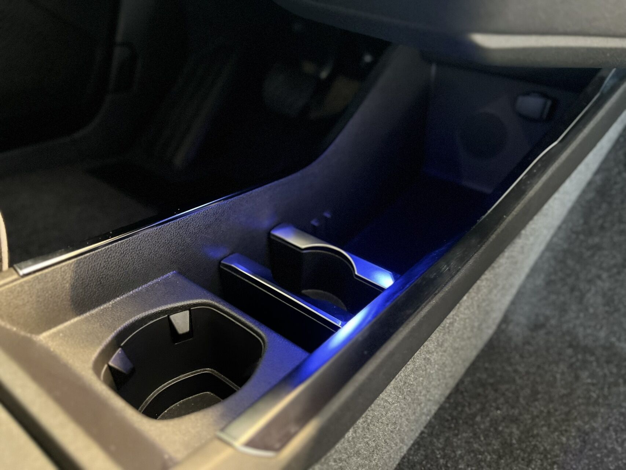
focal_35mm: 26
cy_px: 235
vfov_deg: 53.1
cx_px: 313
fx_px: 470
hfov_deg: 67.3
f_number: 1.5
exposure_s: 1/23
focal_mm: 5.7
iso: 500
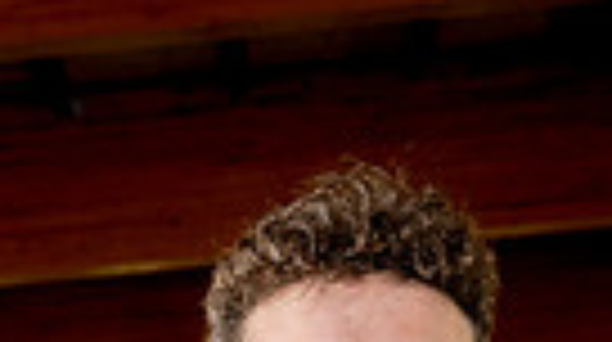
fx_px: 1685
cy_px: 999
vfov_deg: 9.4
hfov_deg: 20.6
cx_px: 256
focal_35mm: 104
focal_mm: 30
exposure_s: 1/250
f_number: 5.6
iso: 320
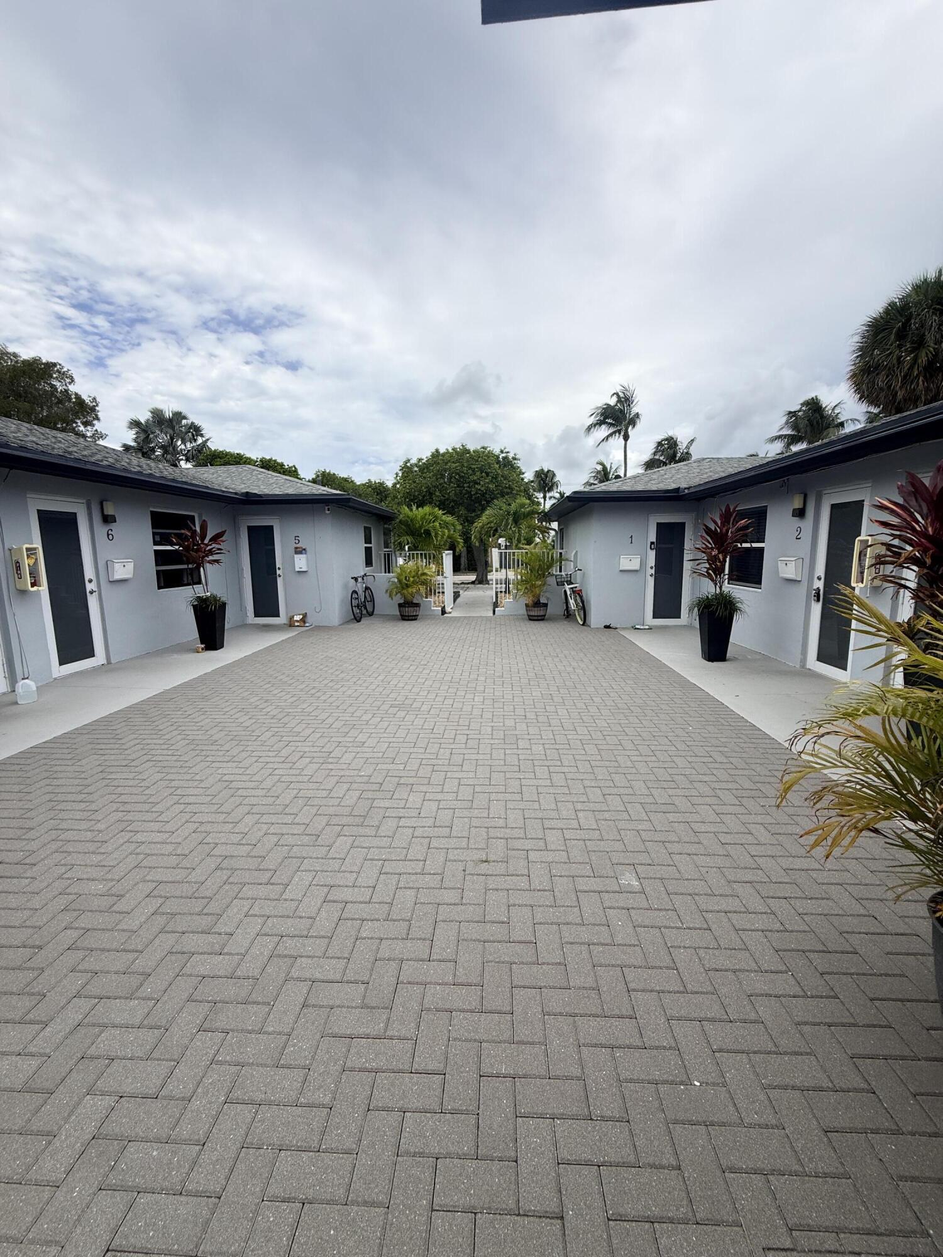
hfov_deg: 85.7
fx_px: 509
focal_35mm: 14
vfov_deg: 102.1
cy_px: 628
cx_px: 472
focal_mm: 2.22
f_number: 2.2
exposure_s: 1/2717
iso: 50
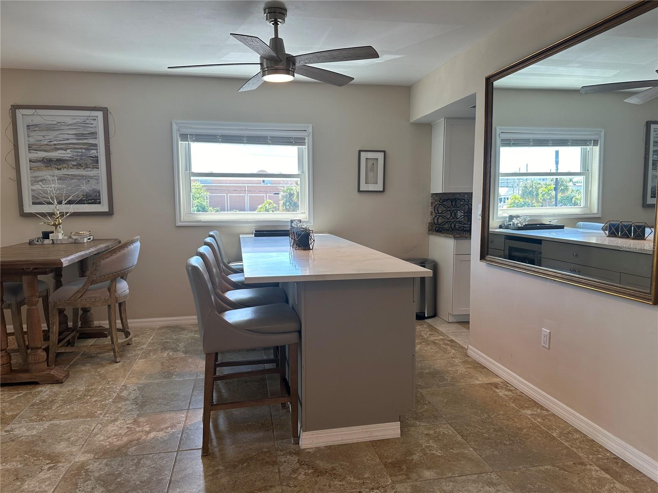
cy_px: 246
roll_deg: +0.2
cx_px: 329
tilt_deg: -5.5
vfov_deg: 56.8
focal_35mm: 24
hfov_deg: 71.6
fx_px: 456
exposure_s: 1/152
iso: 80
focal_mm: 6.86
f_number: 1.78
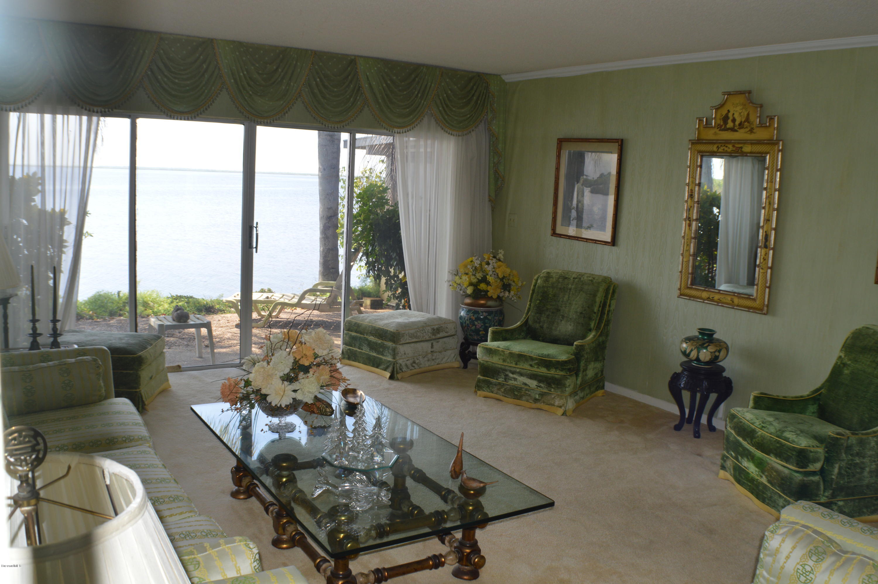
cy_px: 292
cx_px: 439
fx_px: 950
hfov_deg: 49.6
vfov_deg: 34.1
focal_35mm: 39
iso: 200
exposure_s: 1/60
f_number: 8
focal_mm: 26
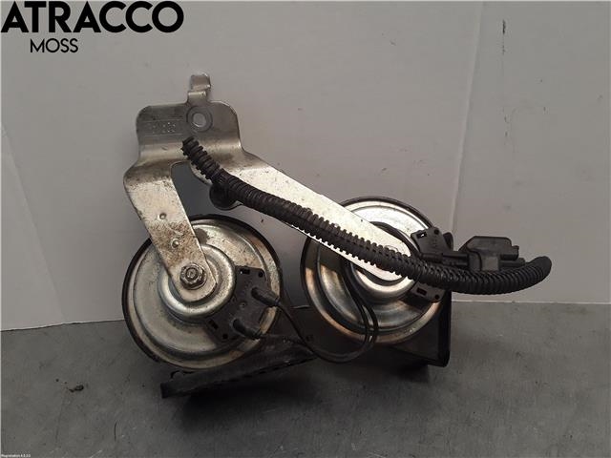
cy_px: 229
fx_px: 494
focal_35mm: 28
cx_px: 306
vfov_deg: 49.7
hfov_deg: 63.4
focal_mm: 2.91
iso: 40
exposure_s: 1/128
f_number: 1.9
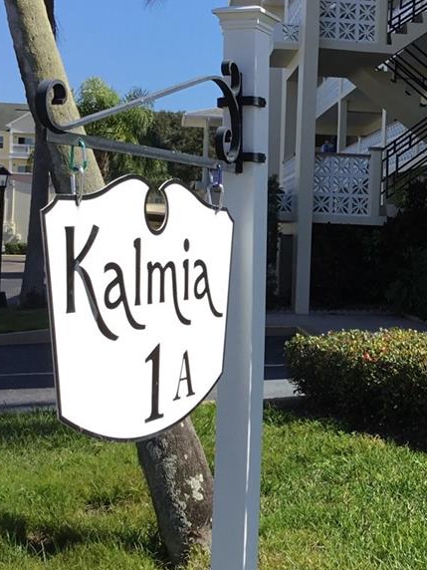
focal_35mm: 65
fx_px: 1069
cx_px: 389
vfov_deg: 29.7
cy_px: 216
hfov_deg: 22.0
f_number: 2.4
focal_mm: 3.3
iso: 25
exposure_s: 1/1058
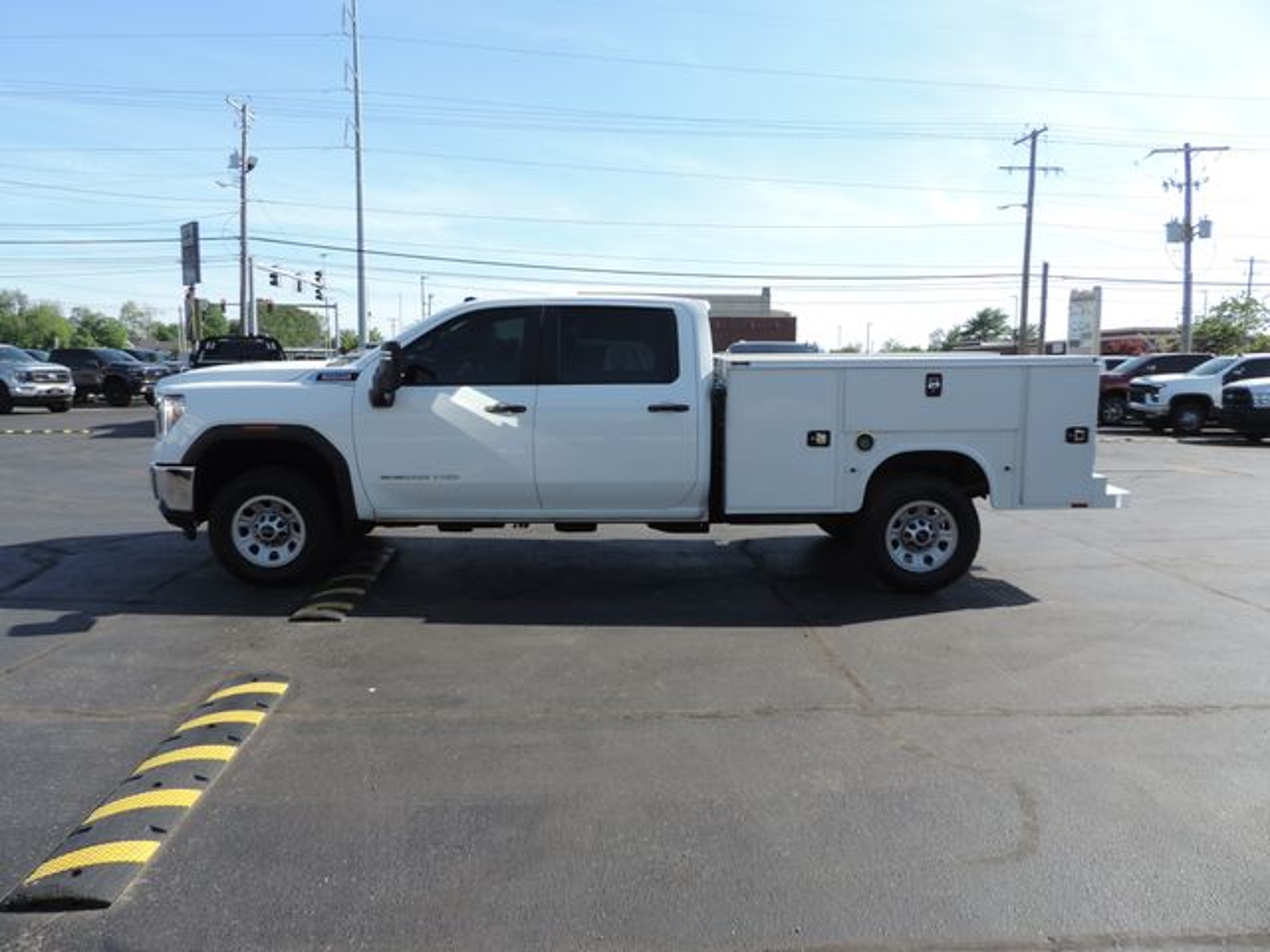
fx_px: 881
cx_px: 635
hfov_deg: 71.6
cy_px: 476
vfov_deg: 56.8
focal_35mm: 24
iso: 80
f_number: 3
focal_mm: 4.3
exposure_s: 1/800
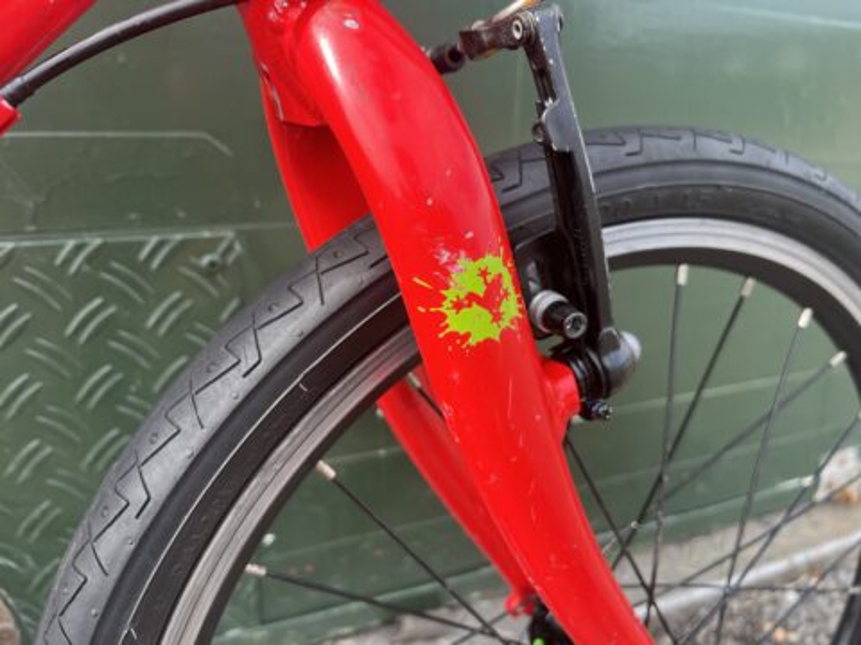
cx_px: 430
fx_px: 647
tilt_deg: -19.2
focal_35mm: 26
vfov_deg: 53.1
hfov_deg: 67.3
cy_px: 322
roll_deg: -0.3
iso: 50
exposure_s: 1/376
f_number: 1.6
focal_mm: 5.1
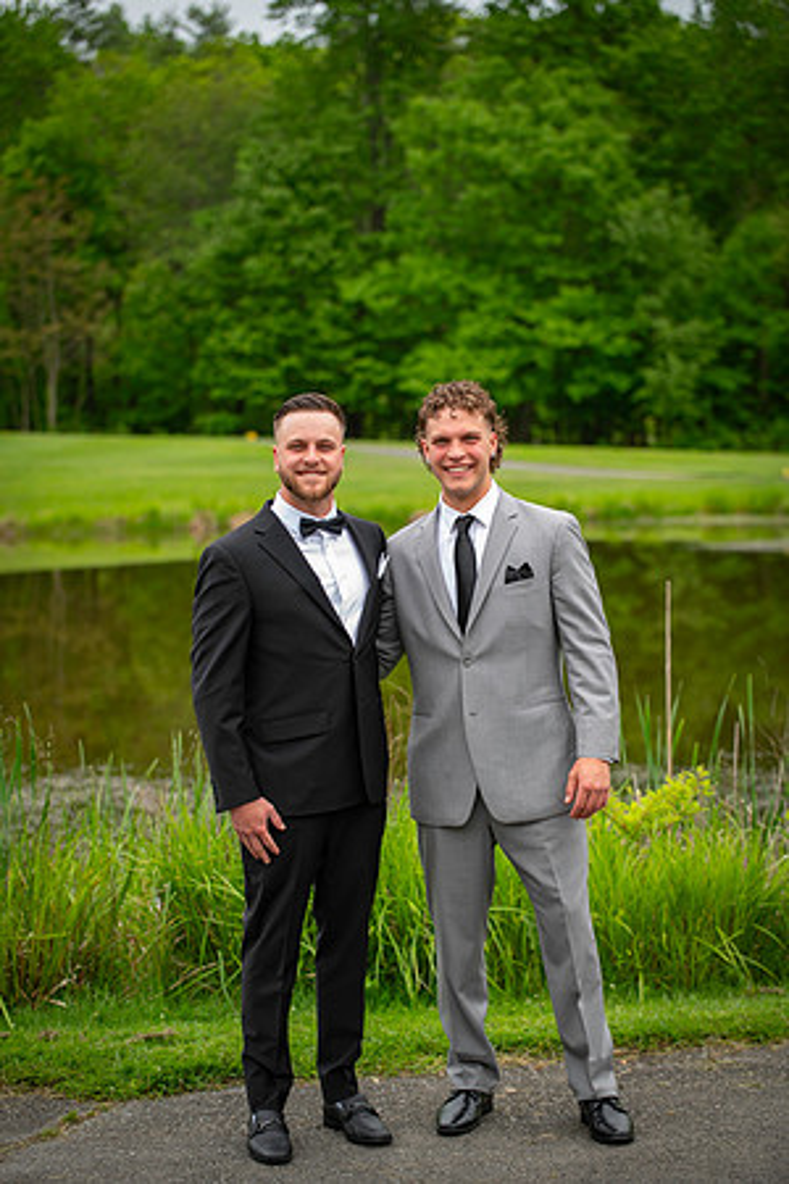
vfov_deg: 25.4
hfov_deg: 17.1
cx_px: 394
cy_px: 592
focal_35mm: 80
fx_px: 2630
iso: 64
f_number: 2.8
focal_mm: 80
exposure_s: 1/250
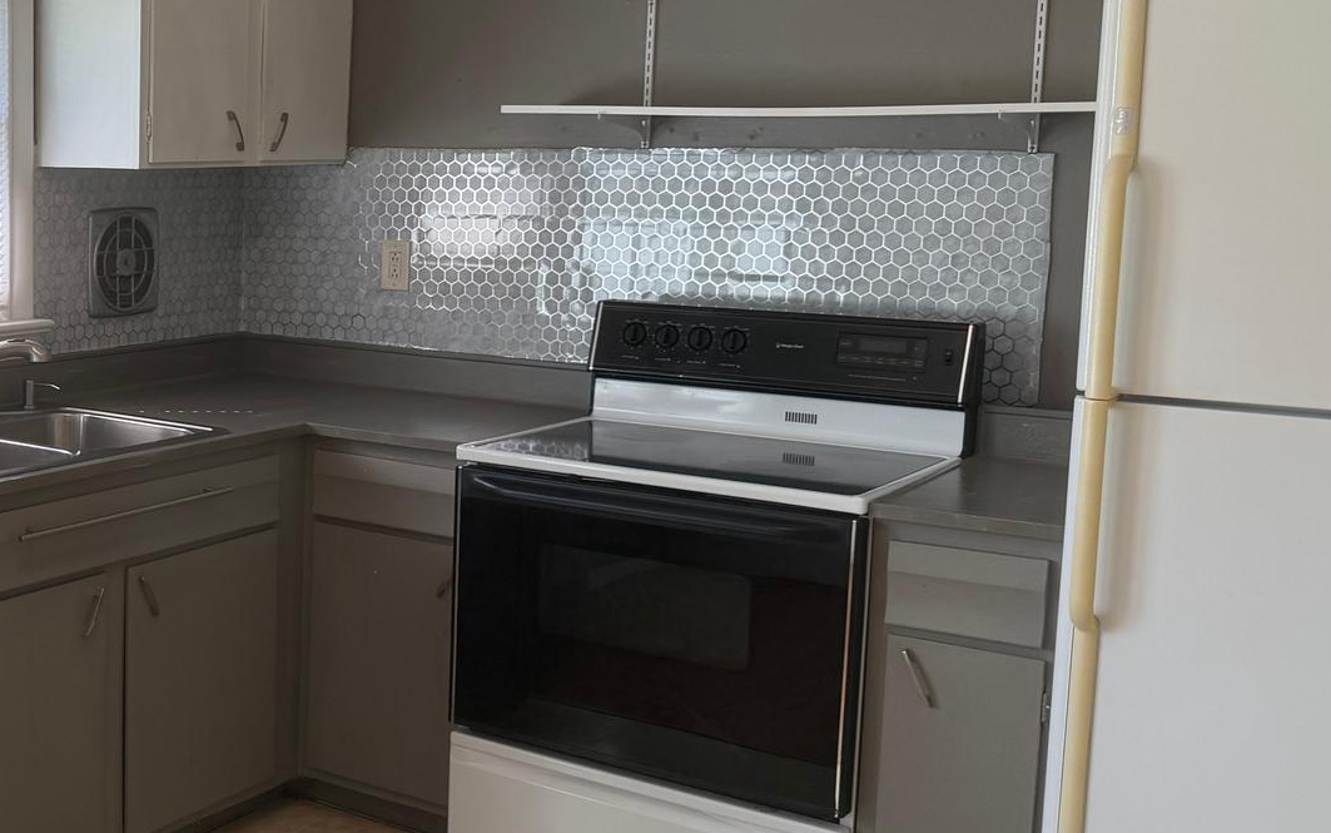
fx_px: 1778
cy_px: 365
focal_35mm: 49
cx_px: 74
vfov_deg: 26.3
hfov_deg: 37.6
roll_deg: +0.3
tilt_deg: -7.7
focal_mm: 6.76
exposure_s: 1/176
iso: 64
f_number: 1.78
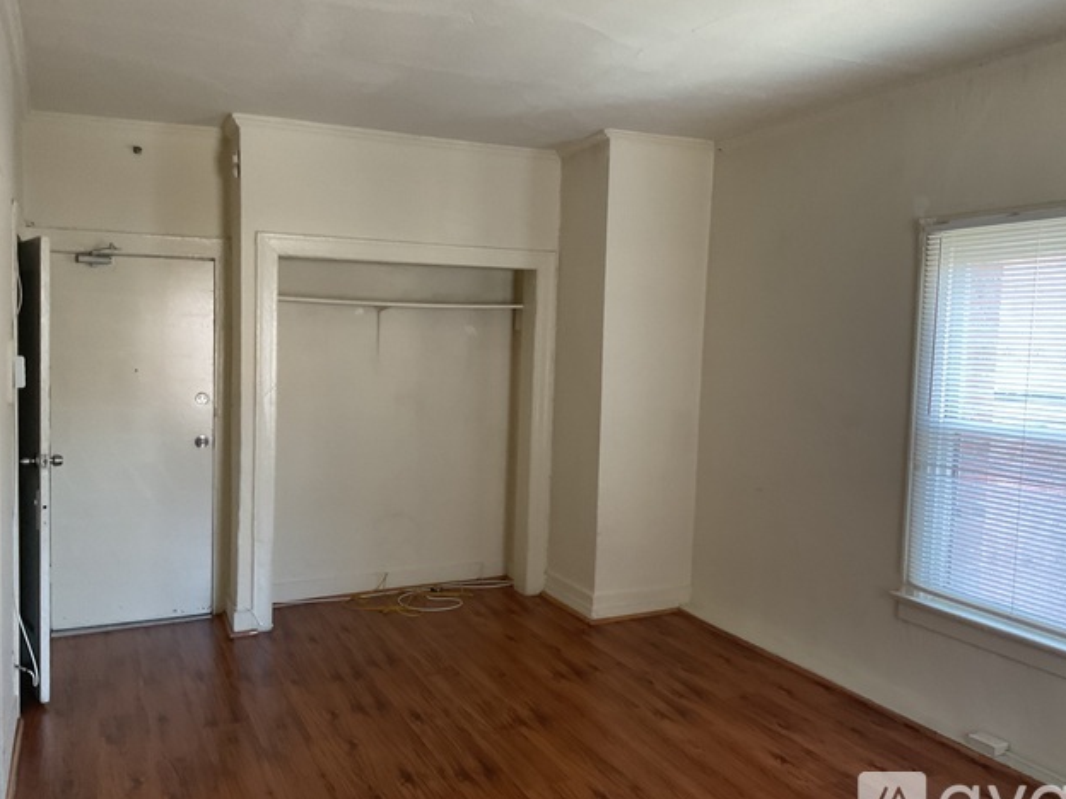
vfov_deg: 45.4
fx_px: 955
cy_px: 413
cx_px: 565
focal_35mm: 31
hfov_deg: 58.3
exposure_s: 1/60
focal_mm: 3
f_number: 1.8
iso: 125
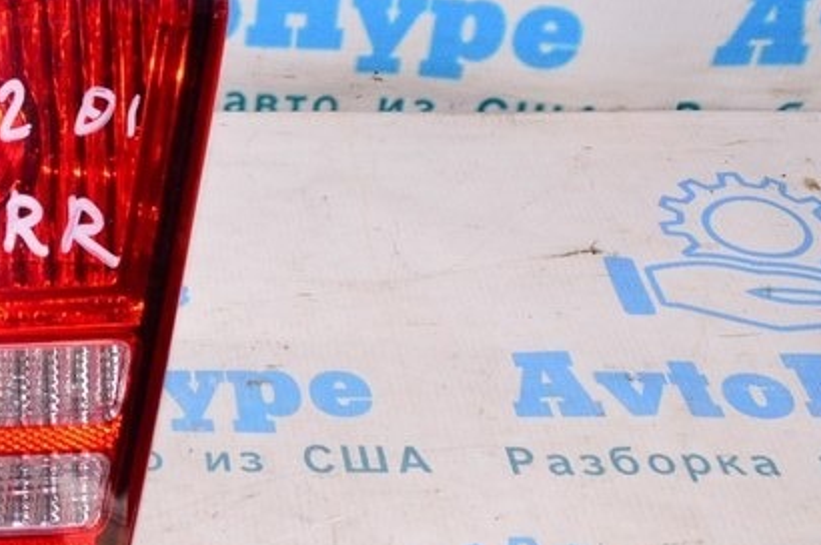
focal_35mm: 75
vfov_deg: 18.1
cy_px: 328
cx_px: -172
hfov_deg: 24.4
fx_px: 1708
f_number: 8
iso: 1600
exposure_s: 1/200
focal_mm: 20
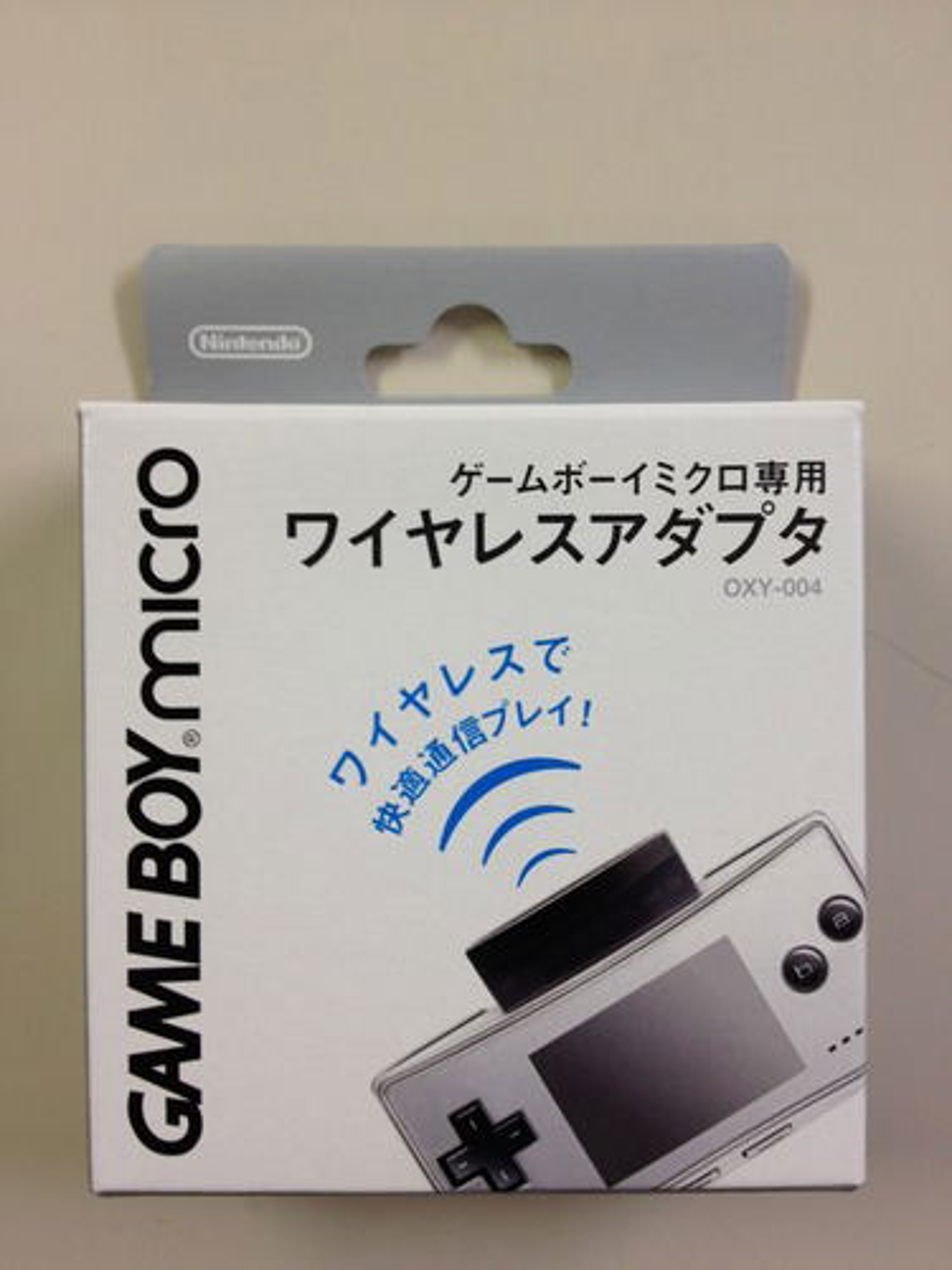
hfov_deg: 40.7
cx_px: 476
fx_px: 1283
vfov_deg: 52.6
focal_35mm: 35
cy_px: 635
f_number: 2.4
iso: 64
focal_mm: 4.28
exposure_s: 1/30
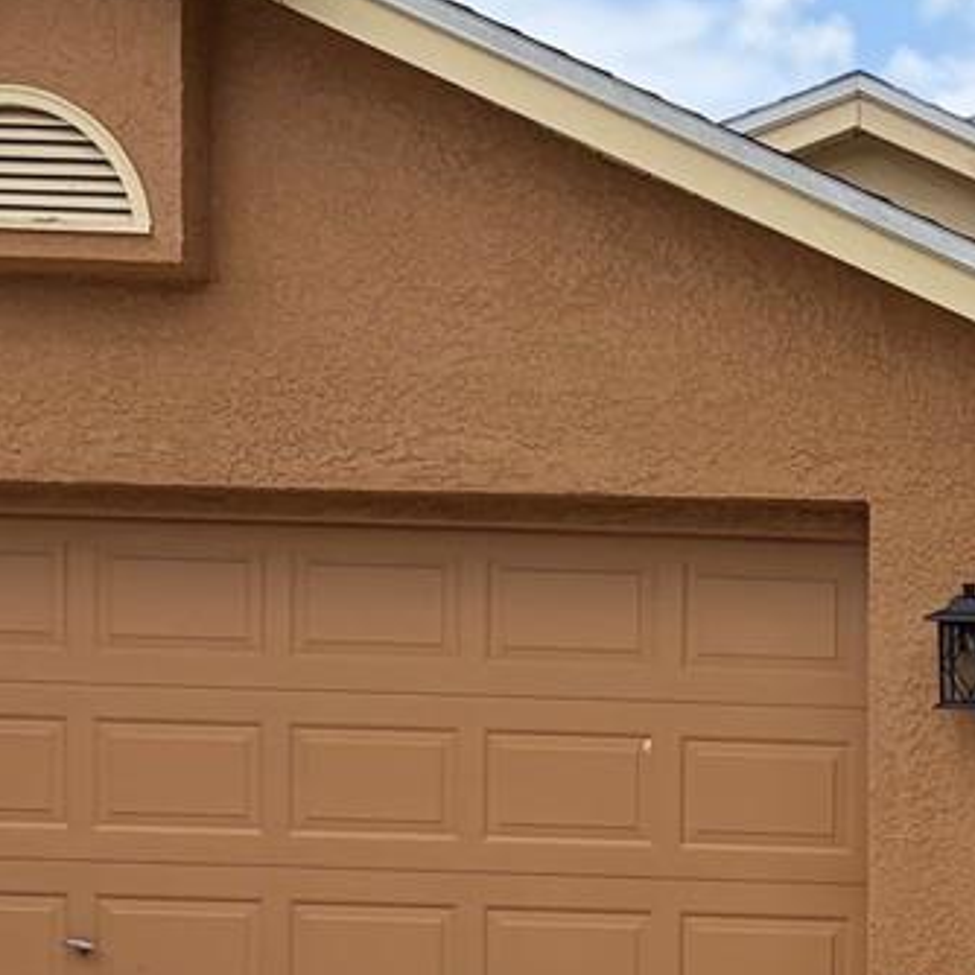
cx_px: 1632
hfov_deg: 14.4
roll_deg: -1.1
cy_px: 1217
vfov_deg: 15.2
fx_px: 3505
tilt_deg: -3.0
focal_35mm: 110
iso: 64
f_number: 1.6
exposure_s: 1/2639
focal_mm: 5.96
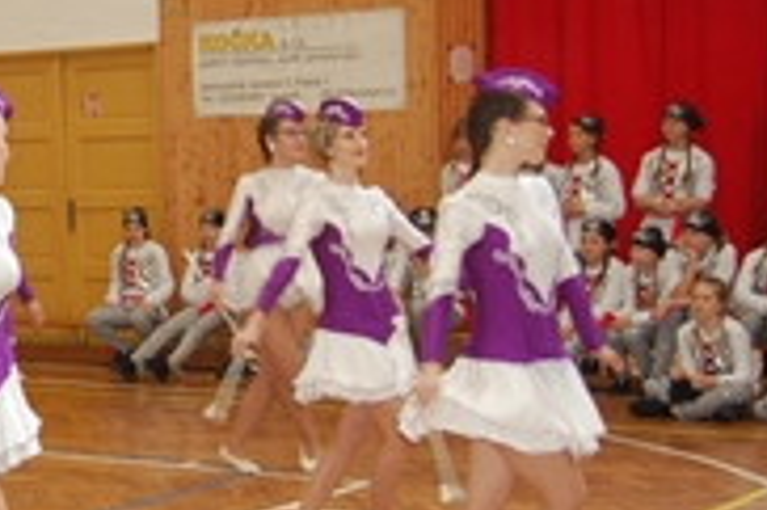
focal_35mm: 99
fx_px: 2107
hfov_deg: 19.1
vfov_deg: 13.8
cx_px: -219
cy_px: 312
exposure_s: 1/60
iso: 400
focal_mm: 24
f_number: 4
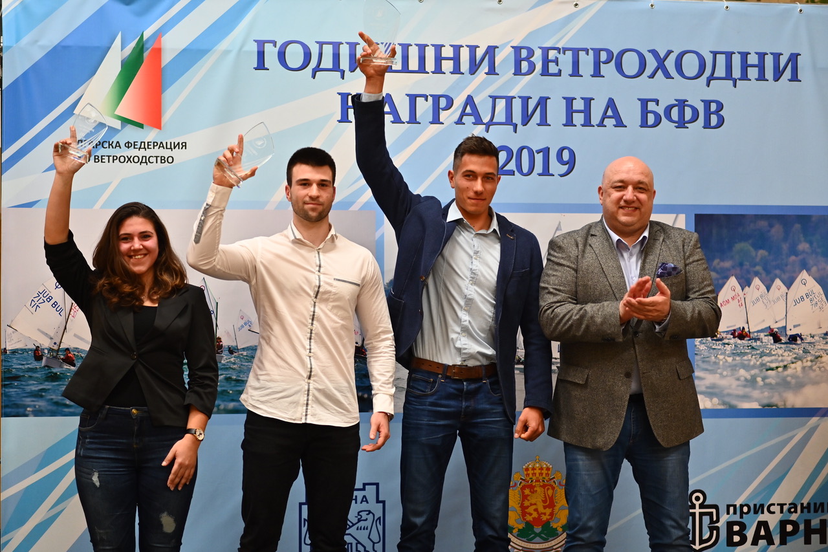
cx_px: 414
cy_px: 276
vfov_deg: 16.1
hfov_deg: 23.9
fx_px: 1955
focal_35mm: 85
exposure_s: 1/400
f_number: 2
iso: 1400
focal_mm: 85
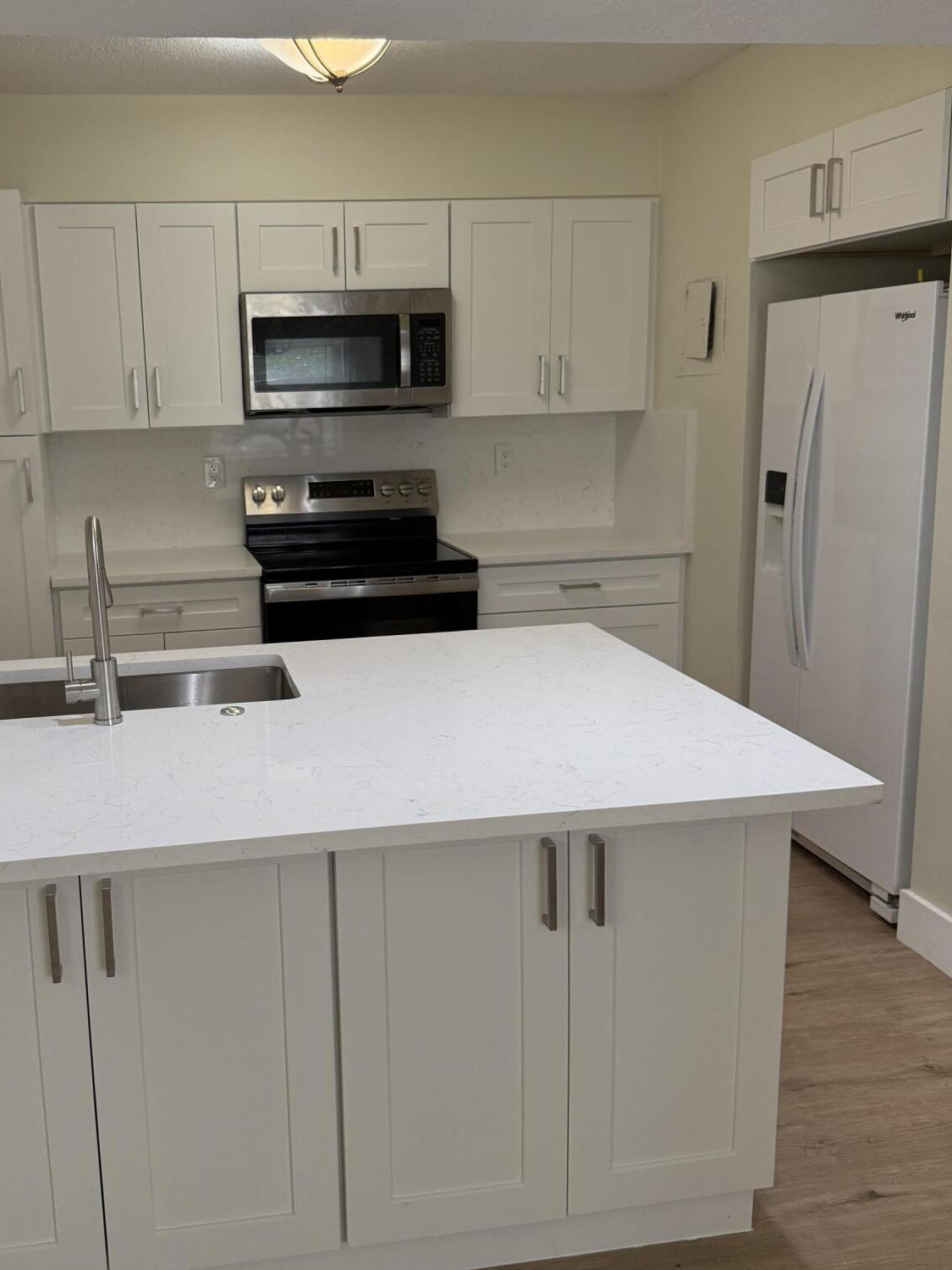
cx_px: 322
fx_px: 1173
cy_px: 616
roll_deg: +1.7
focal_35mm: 32
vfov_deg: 56.8
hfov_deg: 43.6
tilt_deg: -10.0
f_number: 1.78
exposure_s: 1/226
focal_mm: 6.76
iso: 200
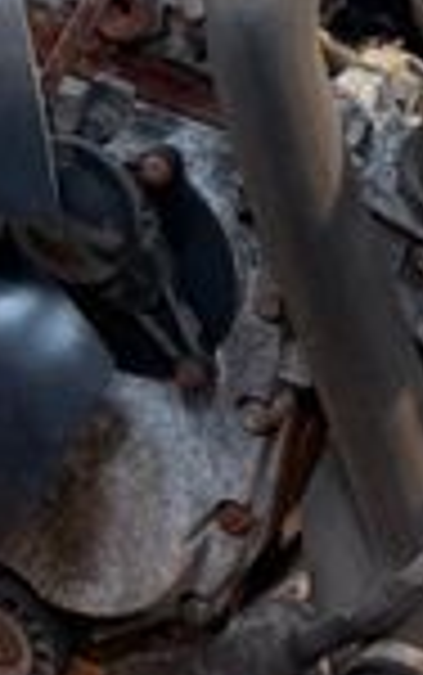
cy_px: 32
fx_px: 1878
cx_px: 81
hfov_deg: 12.8
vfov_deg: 19.9
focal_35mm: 102
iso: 500
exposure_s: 1/60
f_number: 1.78
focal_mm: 6.76
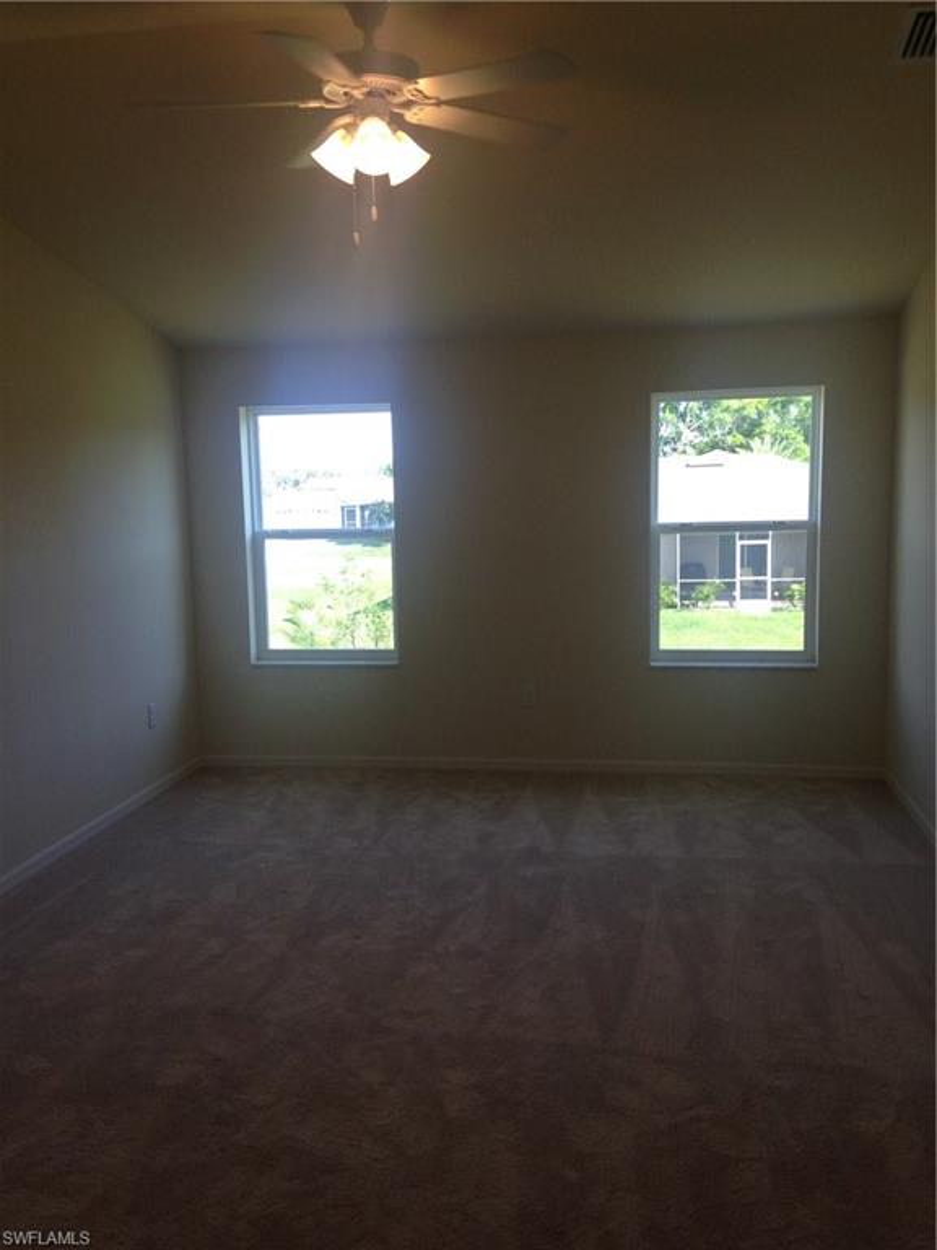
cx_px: 468
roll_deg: +1.9
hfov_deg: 42.9
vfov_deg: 55.4
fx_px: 1191
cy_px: 625
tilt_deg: -7.1
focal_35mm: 33
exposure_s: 1/120
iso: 50
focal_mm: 4.12
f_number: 2.4
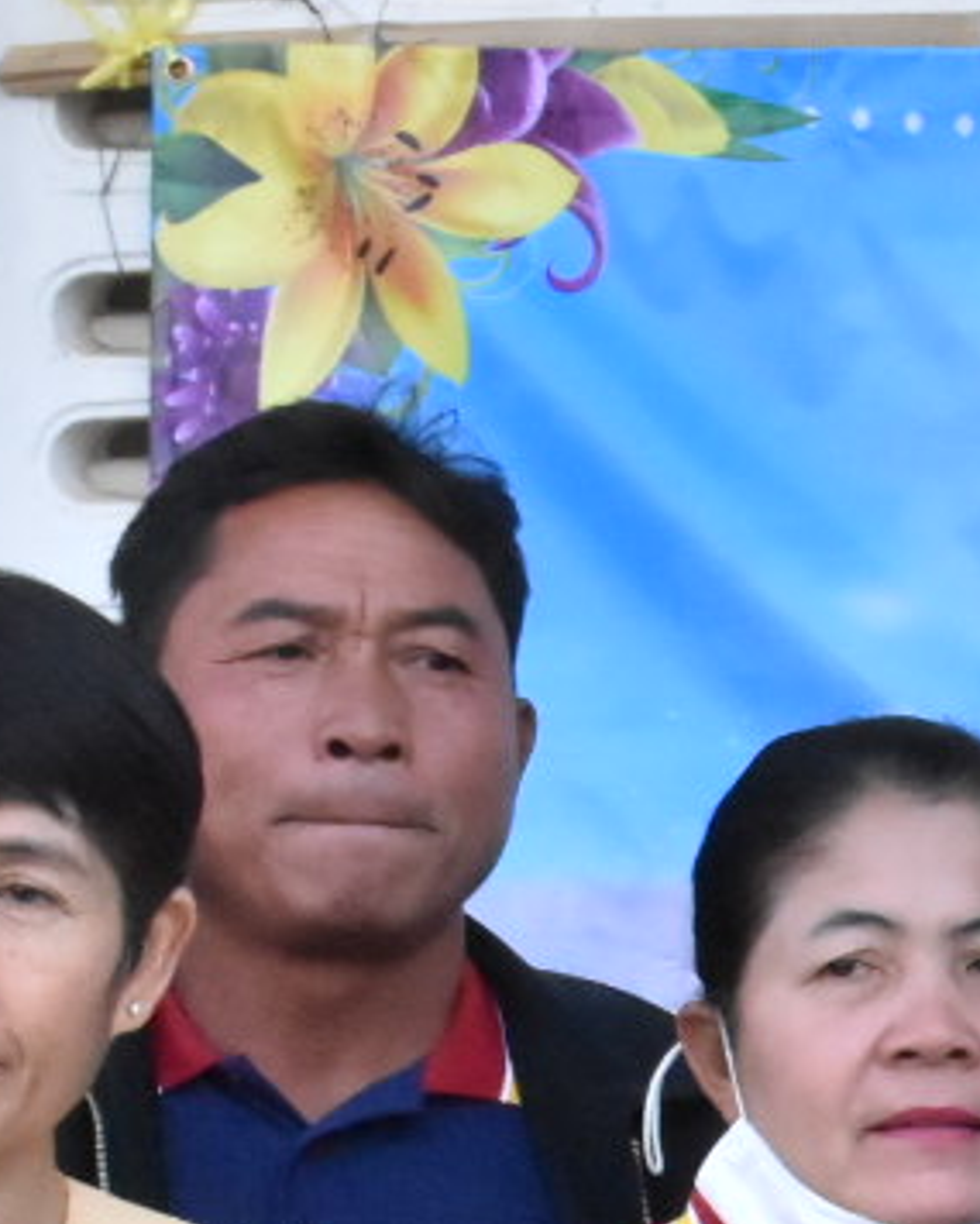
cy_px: 1372
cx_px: 2073
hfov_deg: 6.7
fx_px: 8123
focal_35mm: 224
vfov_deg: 8.5
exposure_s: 1/800
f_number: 14
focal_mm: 35
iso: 4000
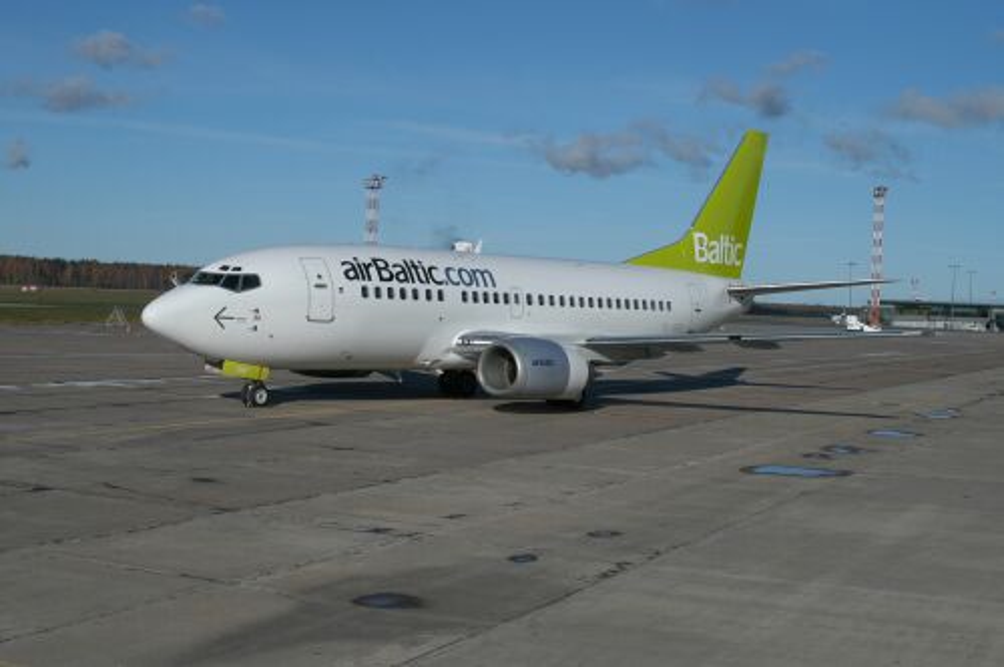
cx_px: 502
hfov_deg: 37.9
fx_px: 1462
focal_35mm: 52
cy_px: 334
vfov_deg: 25.7
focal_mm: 35
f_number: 5.6
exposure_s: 1/3000
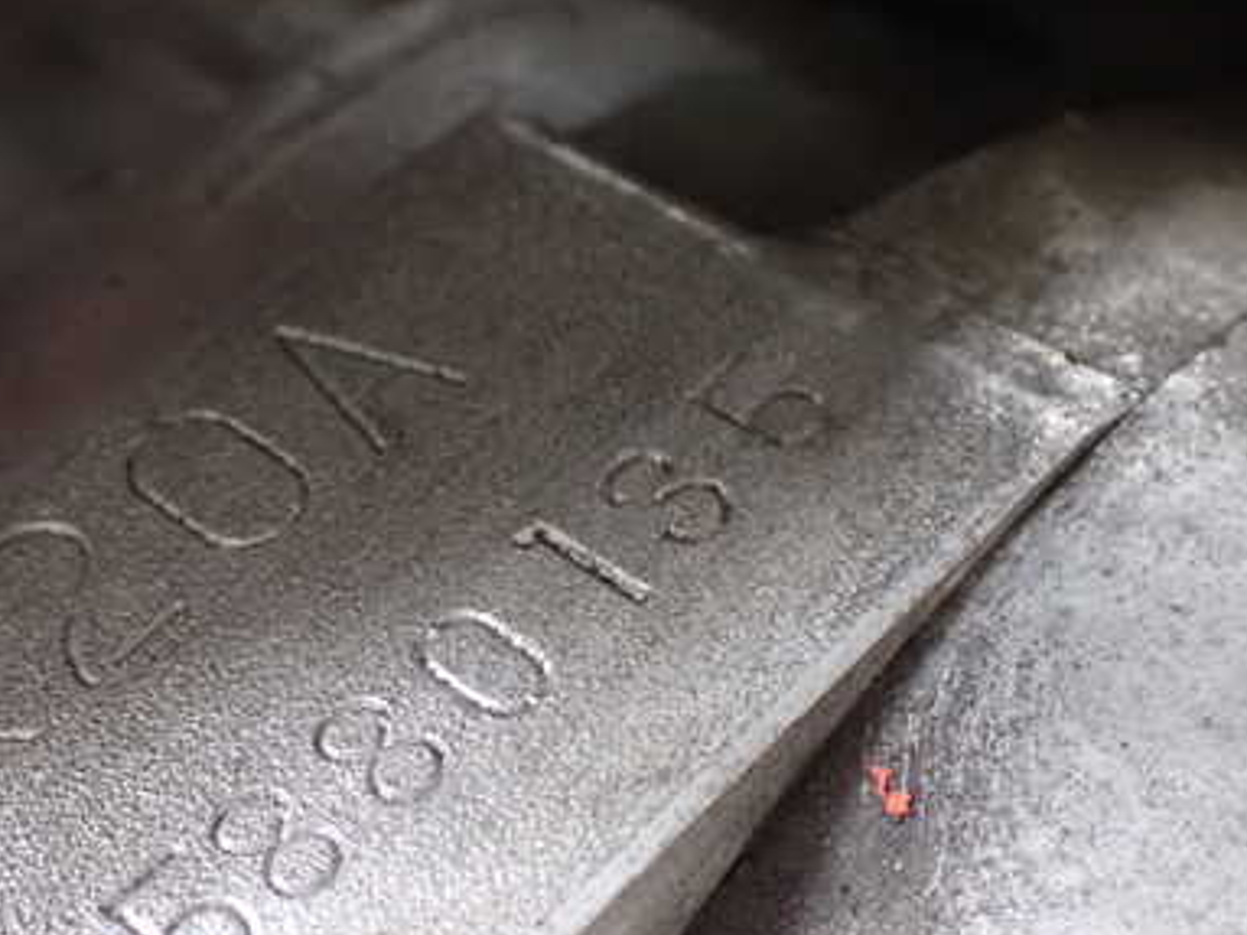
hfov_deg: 28.1
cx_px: 453
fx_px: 2485
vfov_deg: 21.2
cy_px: 590
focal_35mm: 69
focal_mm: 7.84
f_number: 2.9
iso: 1600
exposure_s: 1/40
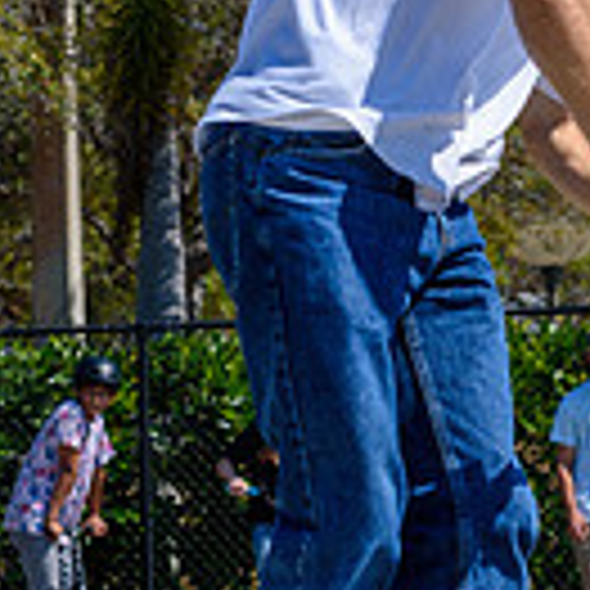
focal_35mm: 307
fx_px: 5920
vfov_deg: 5.7
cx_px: 554
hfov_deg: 5.7
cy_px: 464
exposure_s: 1/1000
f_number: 8
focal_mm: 70
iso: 200
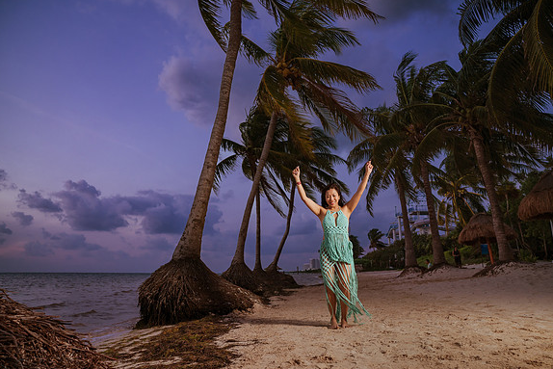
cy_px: 184
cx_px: 276
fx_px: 338
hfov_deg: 78.6
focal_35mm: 22
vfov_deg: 57.3
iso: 200
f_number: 4
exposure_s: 1/160
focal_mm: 20
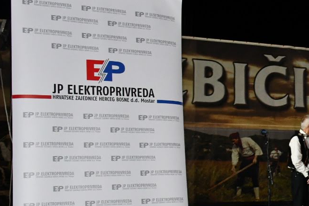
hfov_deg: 23.0
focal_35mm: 82
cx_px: 355
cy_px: 125
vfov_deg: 16.6
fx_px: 704
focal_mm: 22
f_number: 7.1
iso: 3200
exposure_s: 1/60
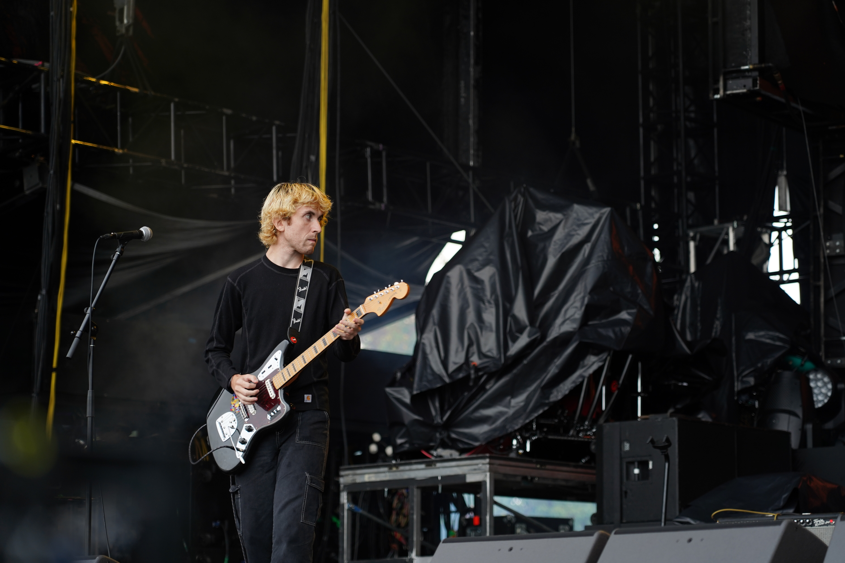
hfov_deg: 19.5
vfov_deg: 13.0
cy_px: 282
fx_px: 2464
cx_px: 422
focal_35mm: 105
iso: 250
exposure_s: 1/125
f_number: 4
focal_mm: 105
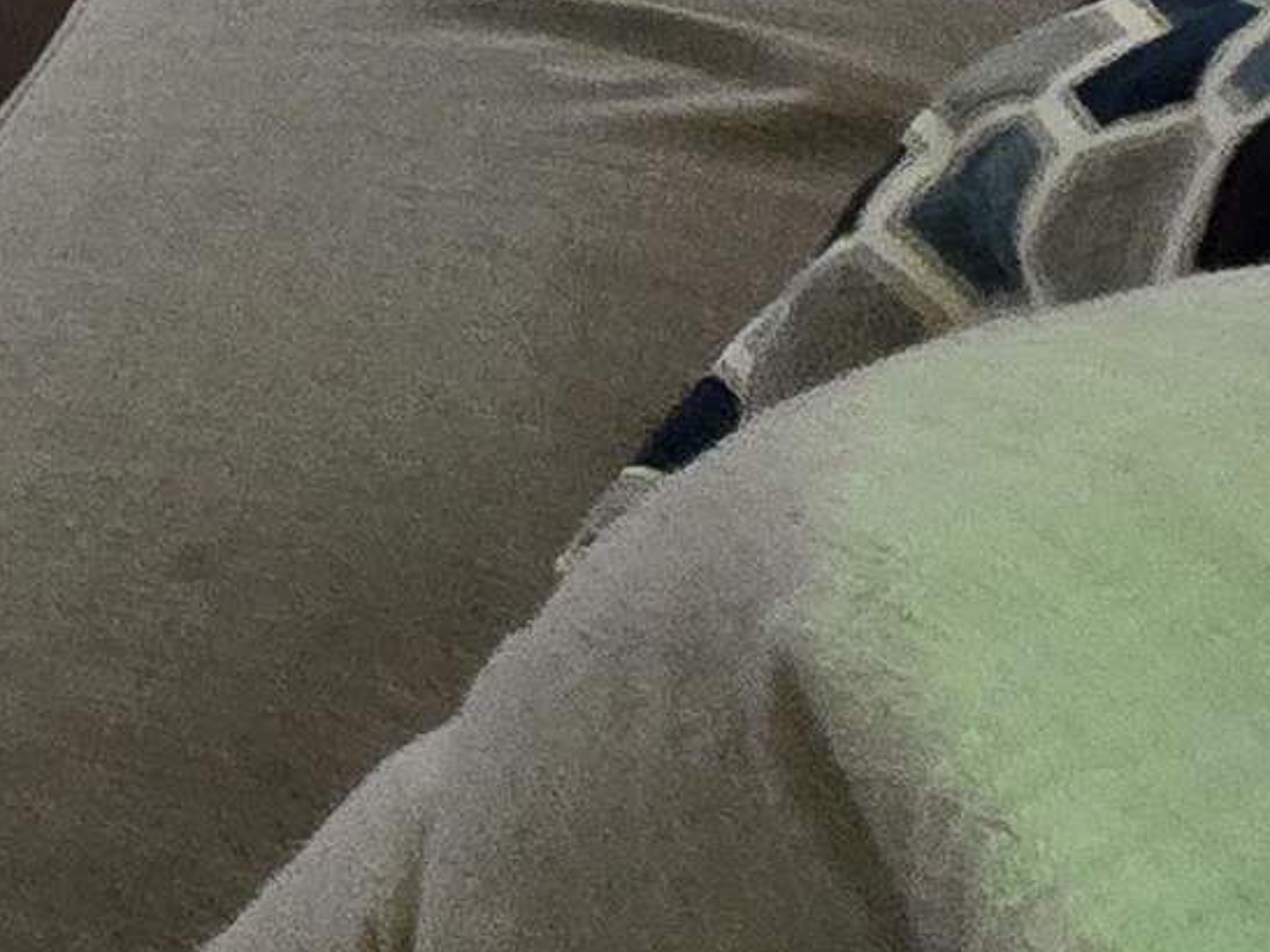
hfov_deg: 20.6
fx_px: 2678
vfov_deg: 14.9
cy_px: -1145
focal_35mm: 73
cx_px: -878
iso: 640
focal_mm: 2.2
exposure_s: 1/60
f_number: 2.2
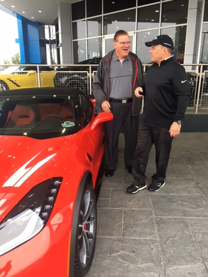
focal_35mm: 29
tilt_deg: -12.1
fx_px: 232
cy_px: 138
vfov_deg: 61.7
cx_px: 104
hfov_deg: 48.2
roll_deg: -1.8
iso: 25
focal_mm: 4.15
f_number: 2.2
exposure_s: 1/40
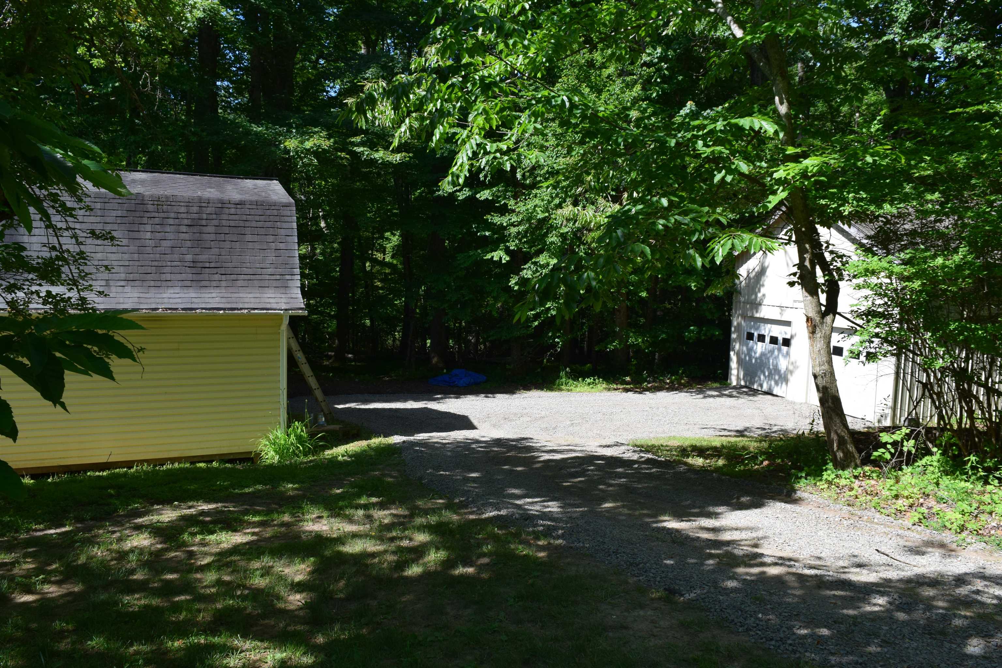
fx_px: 751
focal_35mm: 27
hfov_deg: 67.4
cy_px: 334
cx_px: 501
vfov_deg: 47.9
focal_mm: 18
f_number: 10
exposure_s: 1/320
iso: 400
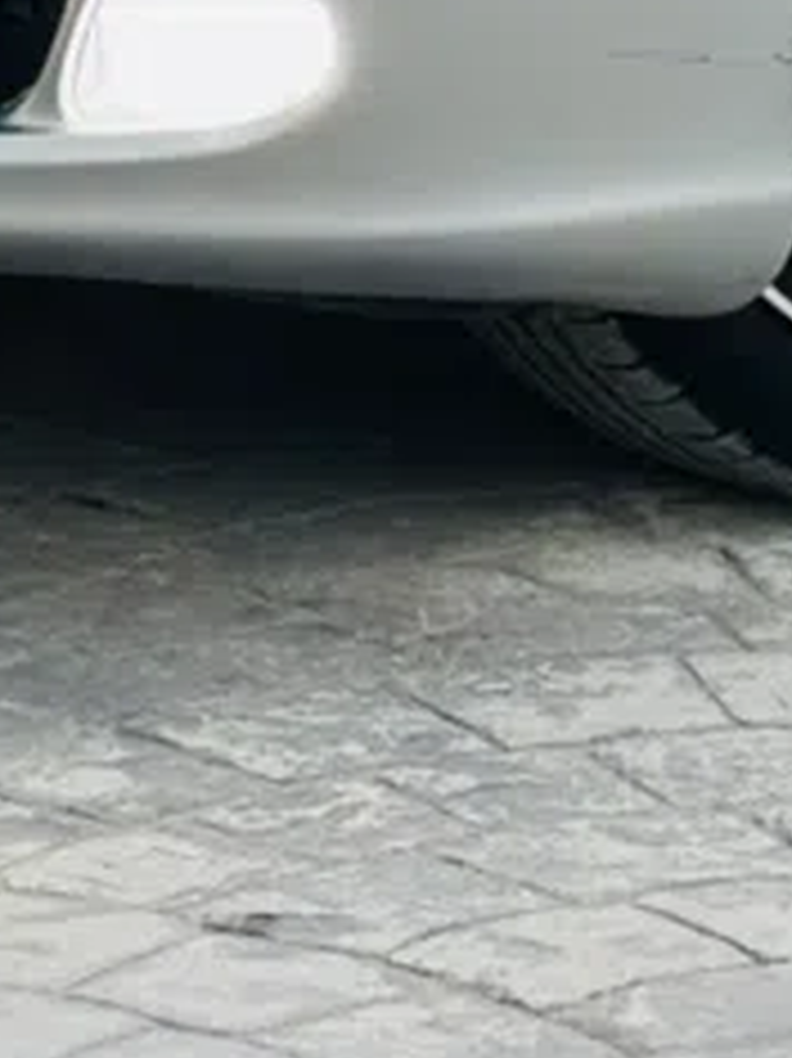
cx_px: 896
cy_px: -1074
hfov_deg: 5.3
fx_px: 8519
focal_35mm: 279
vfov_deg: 6.9
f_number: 1.78
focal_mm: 6.86
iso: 80
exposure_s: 1/100
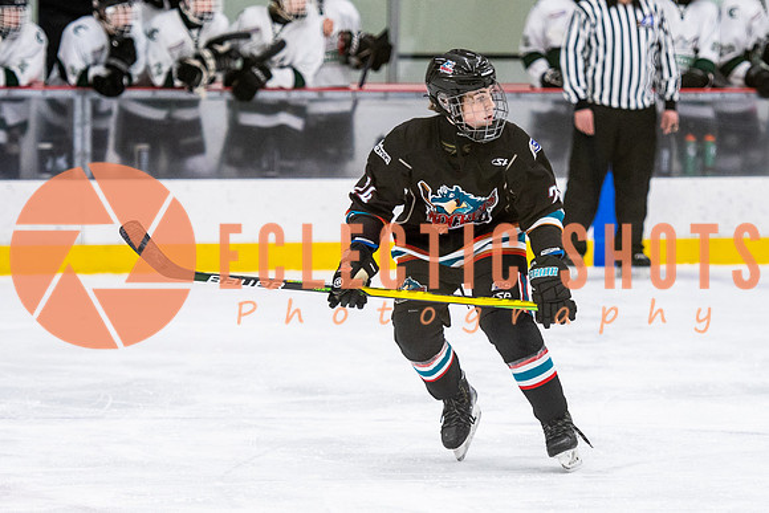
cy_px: 226
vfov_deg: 6.0
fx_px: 4900
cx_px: 444
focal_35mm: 229
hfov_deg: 9.0
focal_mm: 125
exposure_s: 1/640
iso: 1800
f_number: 2.8
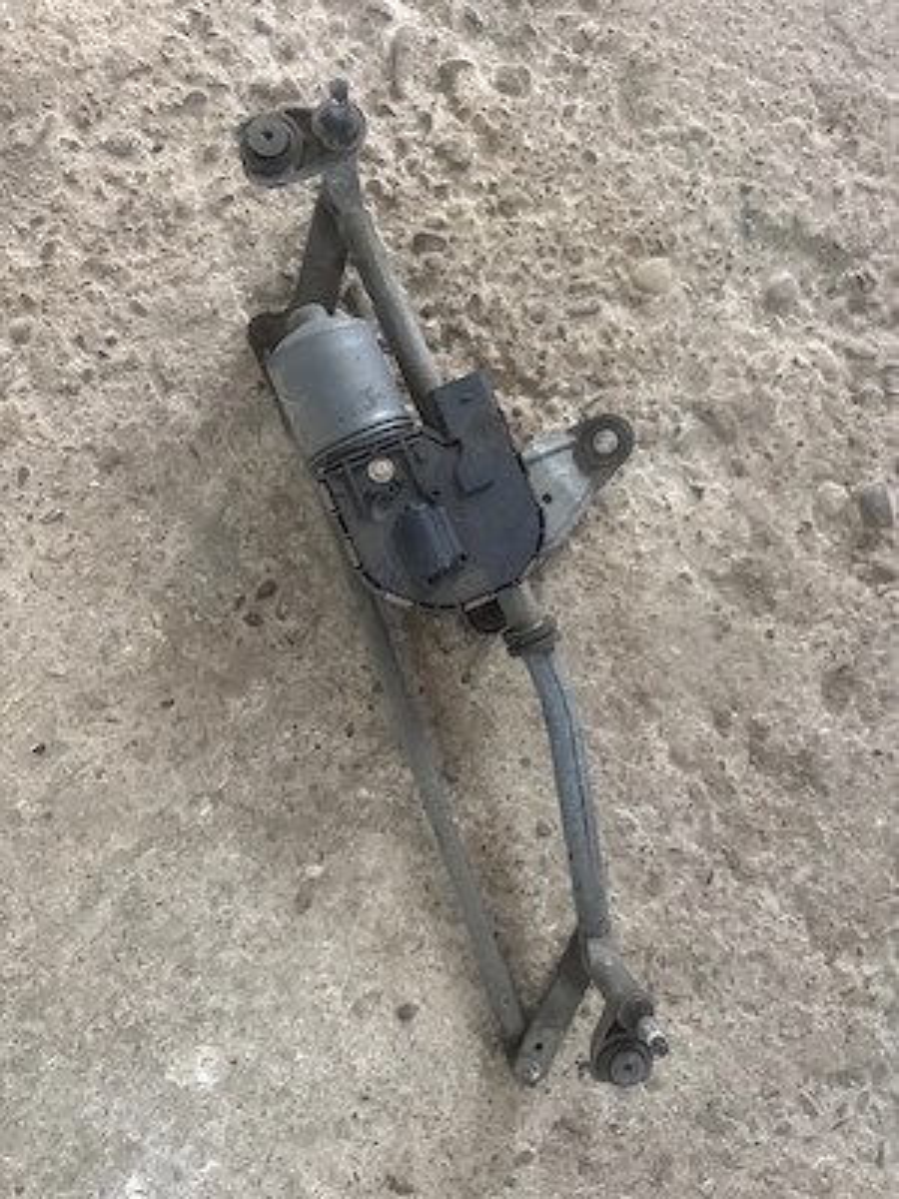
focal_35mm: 24
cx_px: 450
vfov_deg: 71.6
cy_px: 600
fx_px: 831
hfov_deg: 56.8
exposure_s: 1/60
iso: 500
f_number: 1.78
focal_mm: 6.76
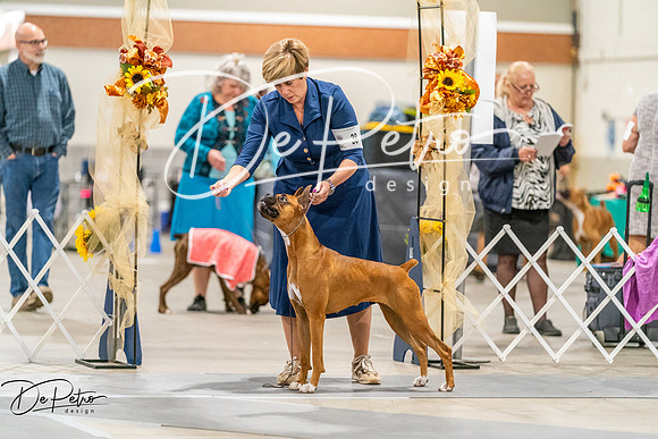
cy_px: 220
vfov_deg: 7.9
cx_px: 329
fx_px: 3181
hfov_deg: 11.8
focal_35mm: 174
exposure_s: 1/250
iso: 6400
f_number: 3.2
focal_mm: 174
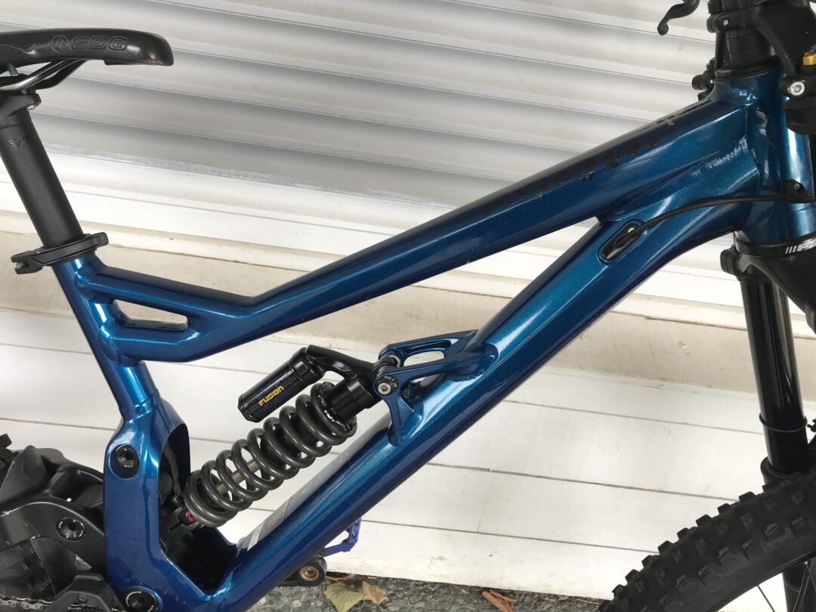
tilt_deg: -28.4
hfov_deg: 63.4
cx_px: 408
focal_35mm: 28
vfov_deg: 49.7
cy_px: 306
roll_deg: -10.0
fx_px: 660
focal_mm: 3.99
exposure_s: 1/100
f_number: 1.8
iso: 32
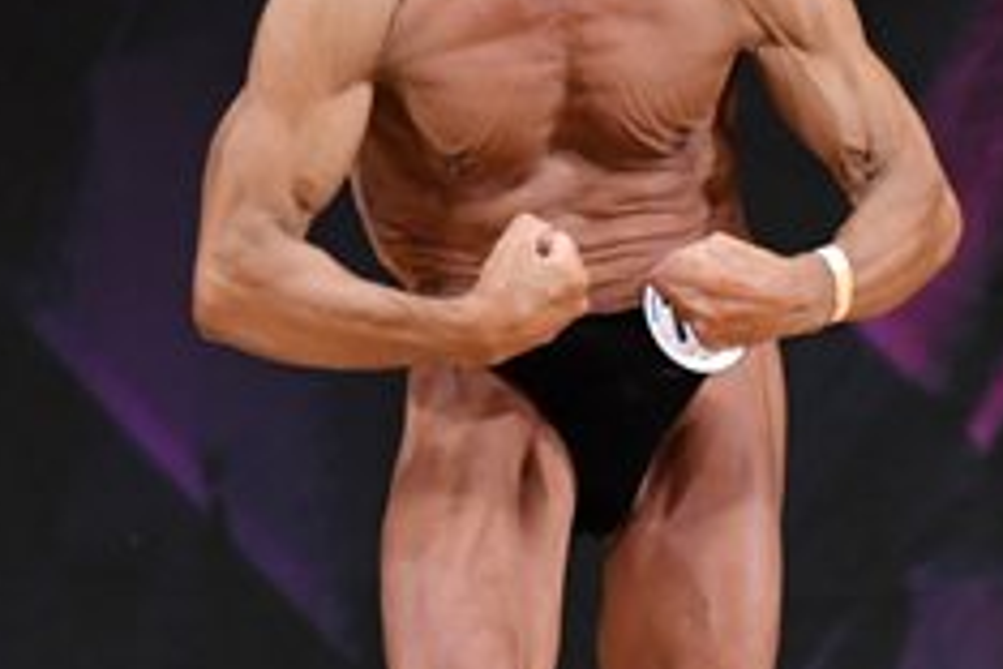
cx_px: 598
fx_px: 29085
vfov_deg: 1.3
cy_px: 433
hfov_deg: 2.0
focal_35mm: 1044
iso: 2500
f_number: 5.6
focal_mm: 210
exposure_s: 1/400
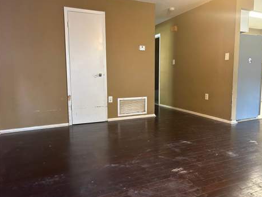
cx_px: 133
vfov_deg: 51.4
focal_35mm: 27
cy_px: 98
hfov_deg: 65.3
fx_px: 204
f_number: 1.5
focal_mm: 5.7
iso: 400
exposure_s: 1/60
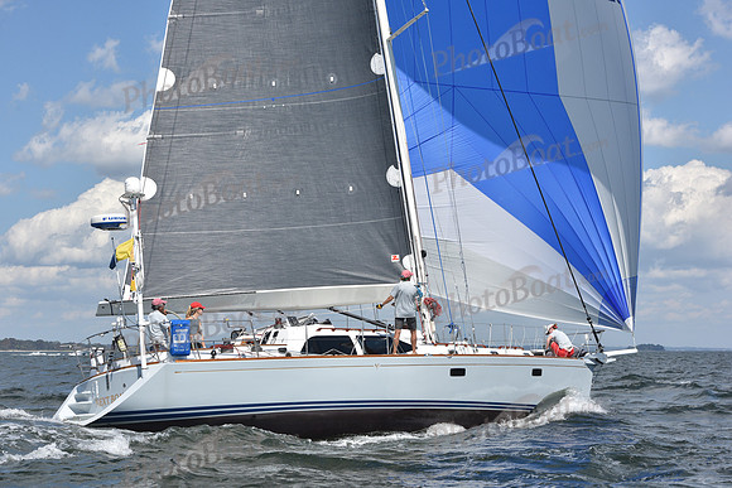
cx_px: 366
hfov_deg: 28.8
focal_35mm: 70
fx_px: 1424
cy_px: 244
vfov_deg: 19.5
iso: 320
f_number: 10
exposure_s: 1/1250
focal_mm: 70
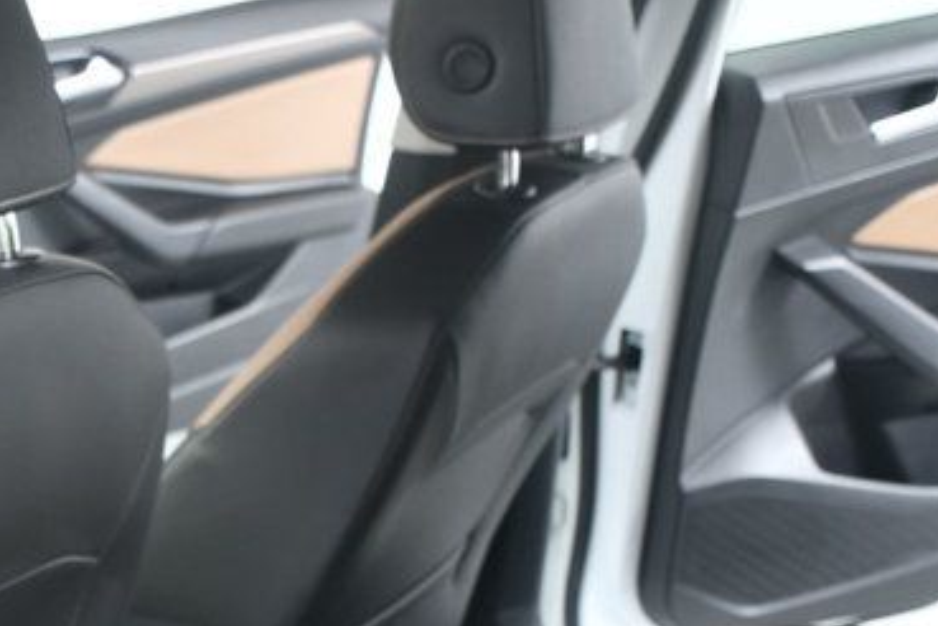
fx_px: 1954
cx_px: 56
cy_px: 603
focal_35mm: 75
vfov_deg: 17.8
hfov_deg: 25.9
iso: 100
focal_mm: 18
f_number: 3.5
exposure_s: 1/160
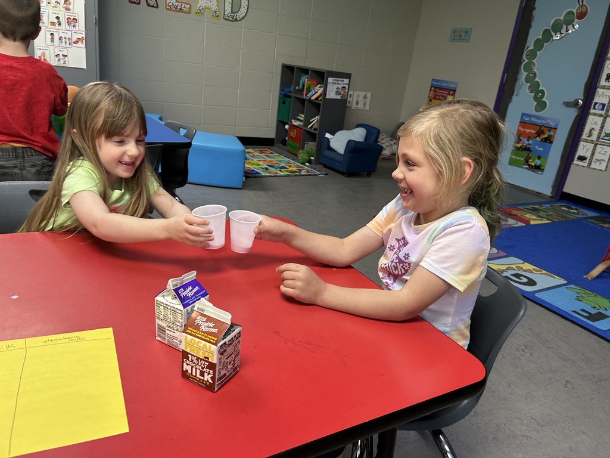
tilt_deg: -21.2
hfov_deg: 67.3
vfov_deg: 53.1
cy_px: 229
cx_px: 305
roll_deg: -5.7
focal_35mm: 26
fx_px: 458
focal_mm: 5.7
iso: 125
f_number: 1.5
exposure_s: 1/60
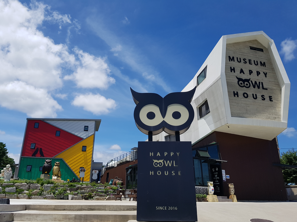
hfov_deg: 67.3
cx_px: 148
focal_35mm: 26
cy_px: 111
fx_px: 223
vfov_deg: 53.1
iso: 50
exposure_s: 1/3952
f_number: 1.7
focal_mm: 4.2
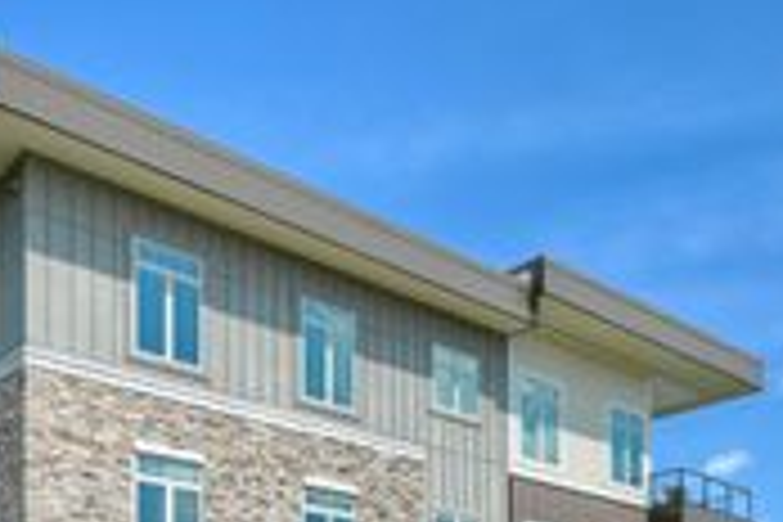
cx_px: 526
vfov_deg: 23.9
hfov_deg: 41.0
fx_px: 1032
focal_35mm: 47
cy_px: 731
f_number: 11
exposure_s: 1/100
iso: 100
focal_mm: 16.5
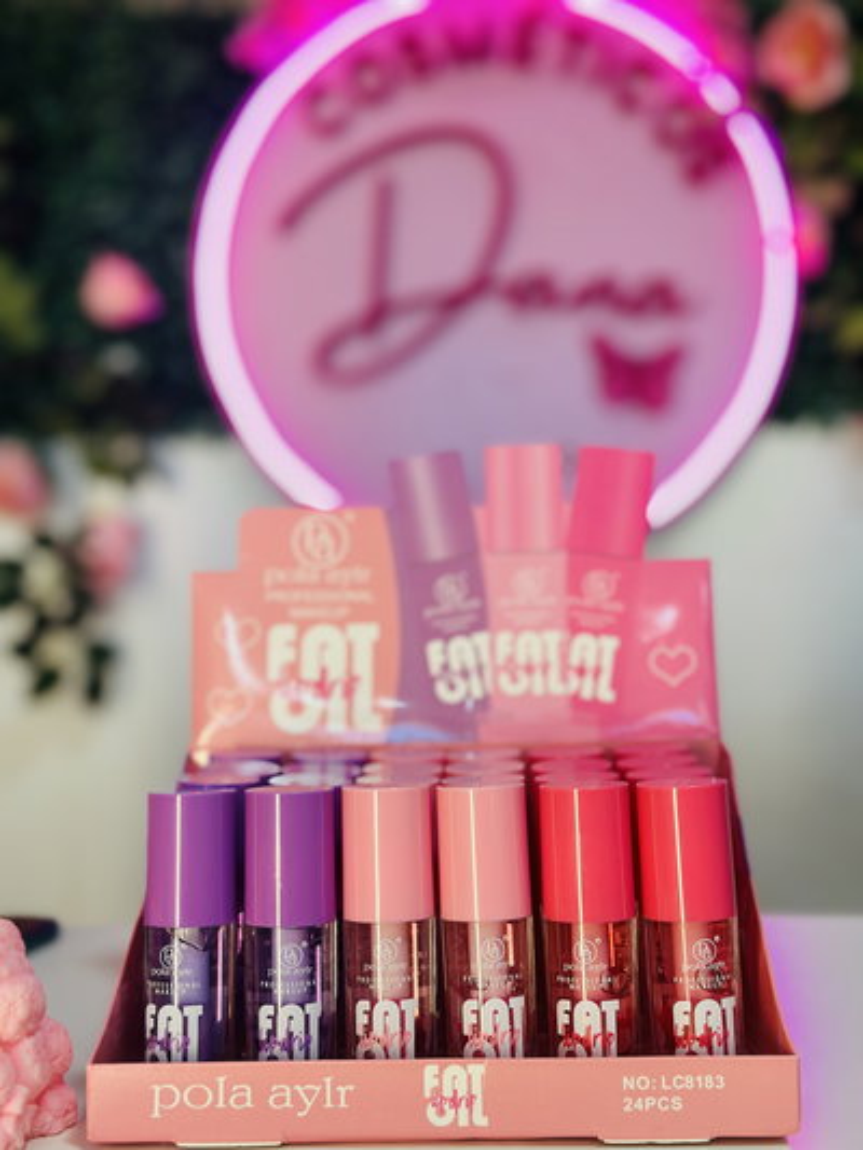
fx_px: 1595
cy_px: 575
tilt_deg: -1.2
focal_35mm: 48
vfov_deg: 39.6
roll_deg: +0.8
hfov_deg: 30.3
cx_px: 432
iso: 100
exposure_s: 1/121
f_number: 1.78
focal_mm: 6.86
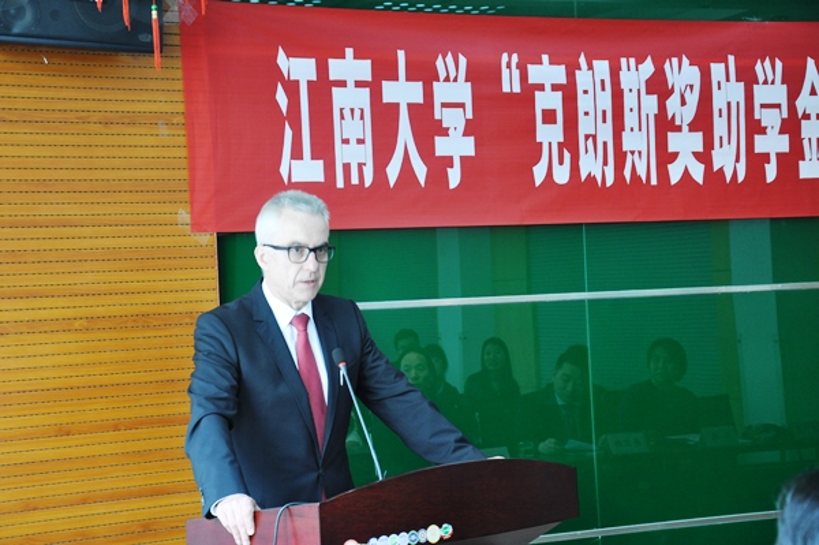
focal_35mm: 75
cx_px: 410
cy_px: 272
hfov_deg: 27.0
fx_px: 1705
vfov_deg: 18.2
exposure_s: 1/10
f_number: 5
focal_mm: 50
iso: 800
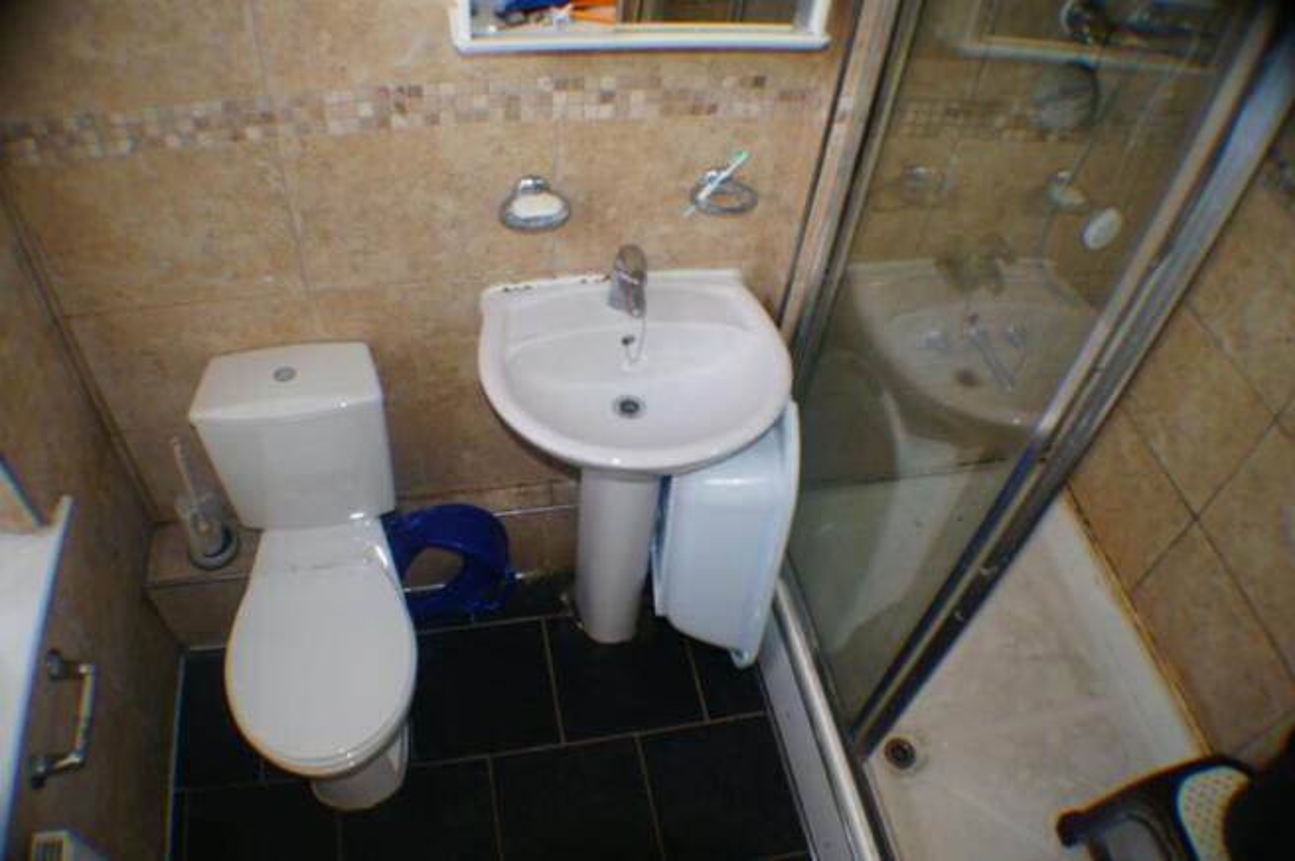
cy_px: 430
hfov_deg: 62.0
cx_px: 648
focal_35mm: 30
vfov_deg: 43.5
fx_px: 1078
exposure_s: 1/60
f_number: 4
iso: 100
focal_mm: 20
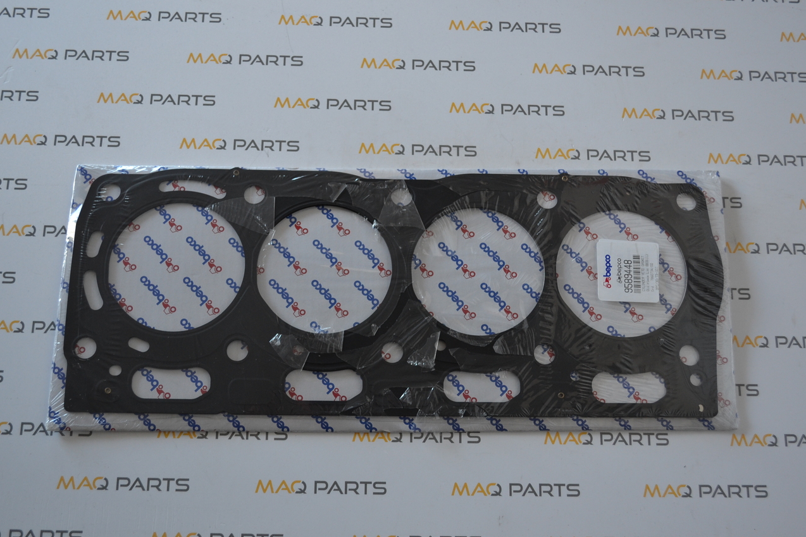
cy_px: 266
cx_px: 404
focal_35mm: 43
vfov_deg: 31.2
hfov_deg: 45.4
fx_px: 963
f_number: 4.5
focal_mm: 28
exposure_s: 1/20
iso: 400
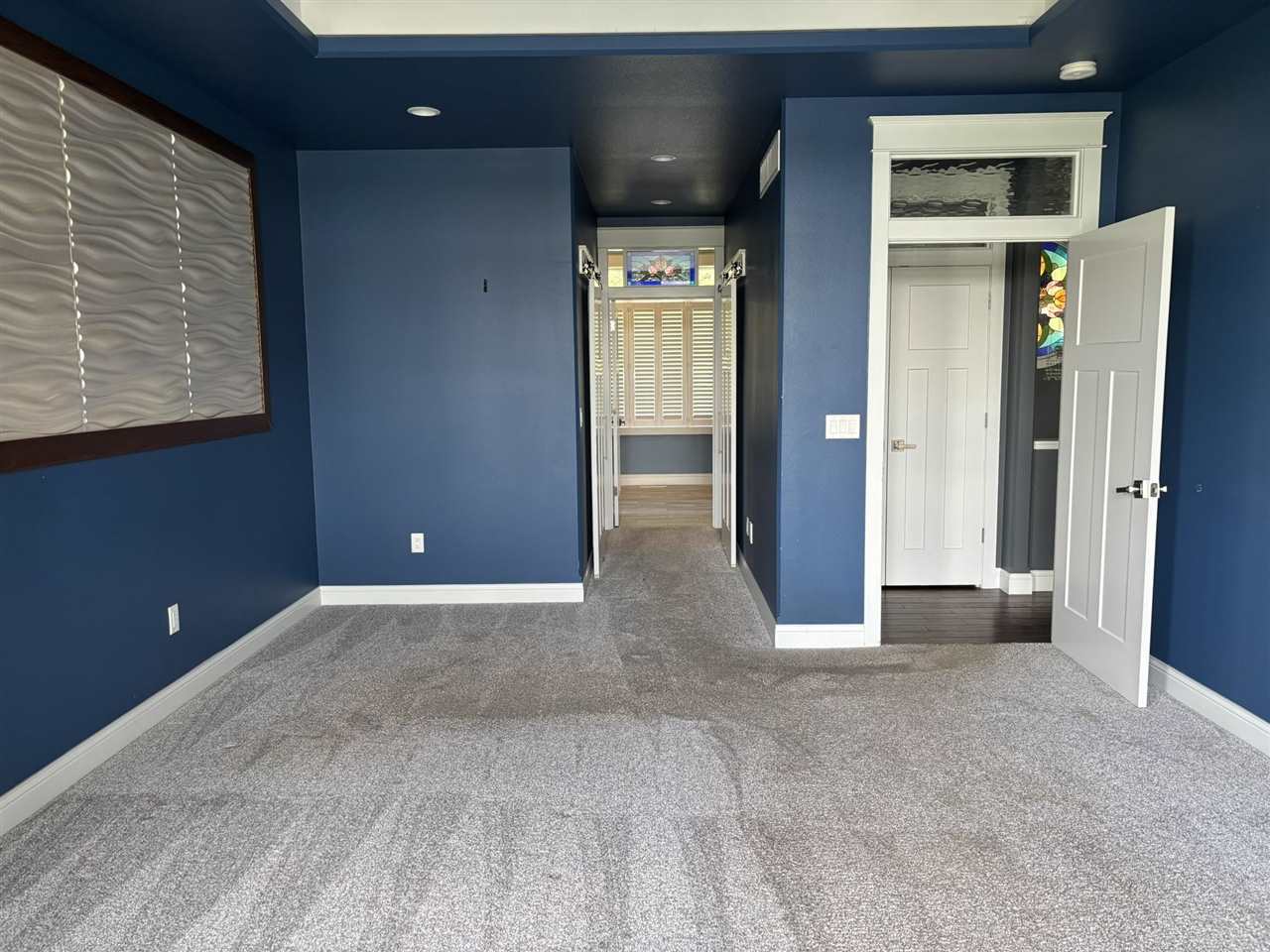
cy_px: 476
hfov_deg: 67.3
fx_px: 954
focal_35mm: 26
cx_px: 635
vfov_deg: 53.1
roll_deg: +1.0
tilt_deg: -4.8
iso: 125
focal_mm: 5.96
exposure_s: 1/85
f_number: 1.6
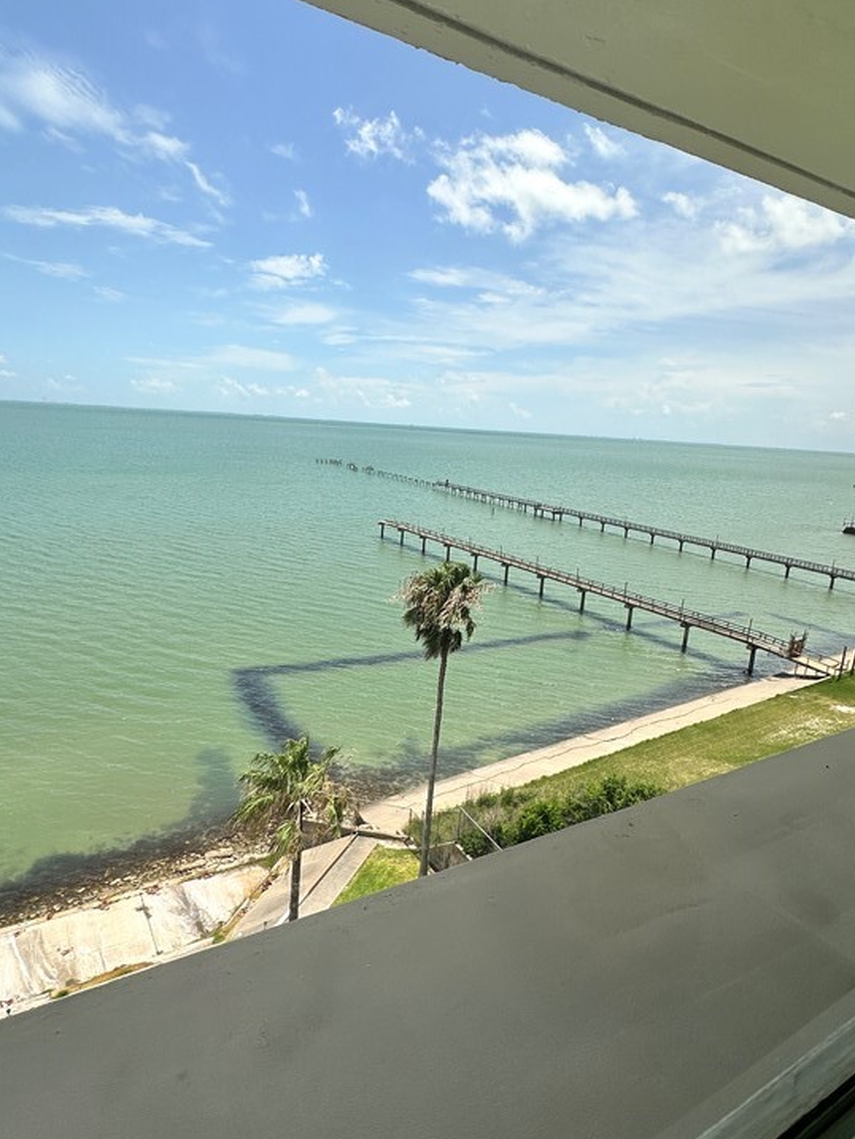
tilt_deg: -13.2
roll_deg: -4.1
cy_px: 586
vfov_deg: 81.7
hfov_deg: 66.0
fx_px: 658
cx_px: 421
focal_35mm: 20
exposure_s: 1/1350
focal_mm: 2.22
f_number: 2.2
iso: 40
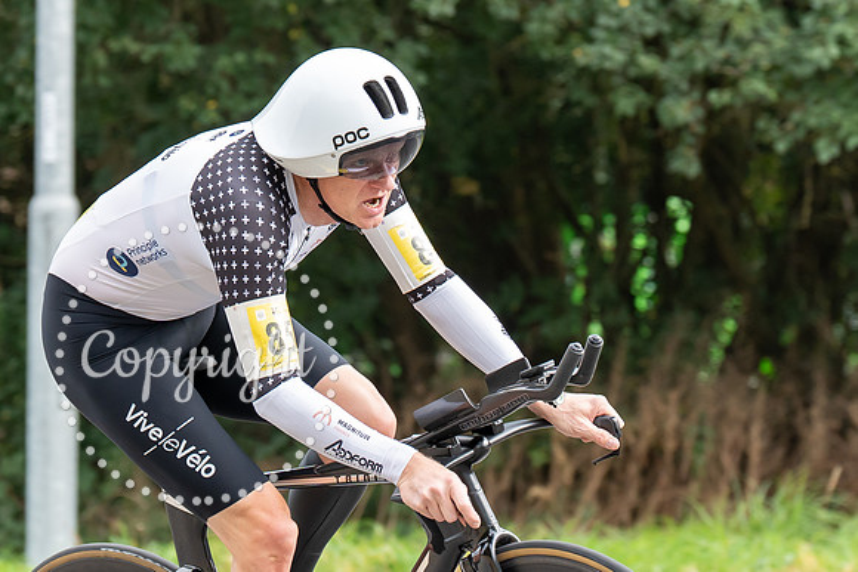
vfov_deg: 5.1
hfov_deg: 7.6
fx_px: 6427
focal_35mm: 270
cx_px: 355
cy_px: 231
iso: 500
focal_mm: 111
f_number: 4
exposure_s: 1/1000
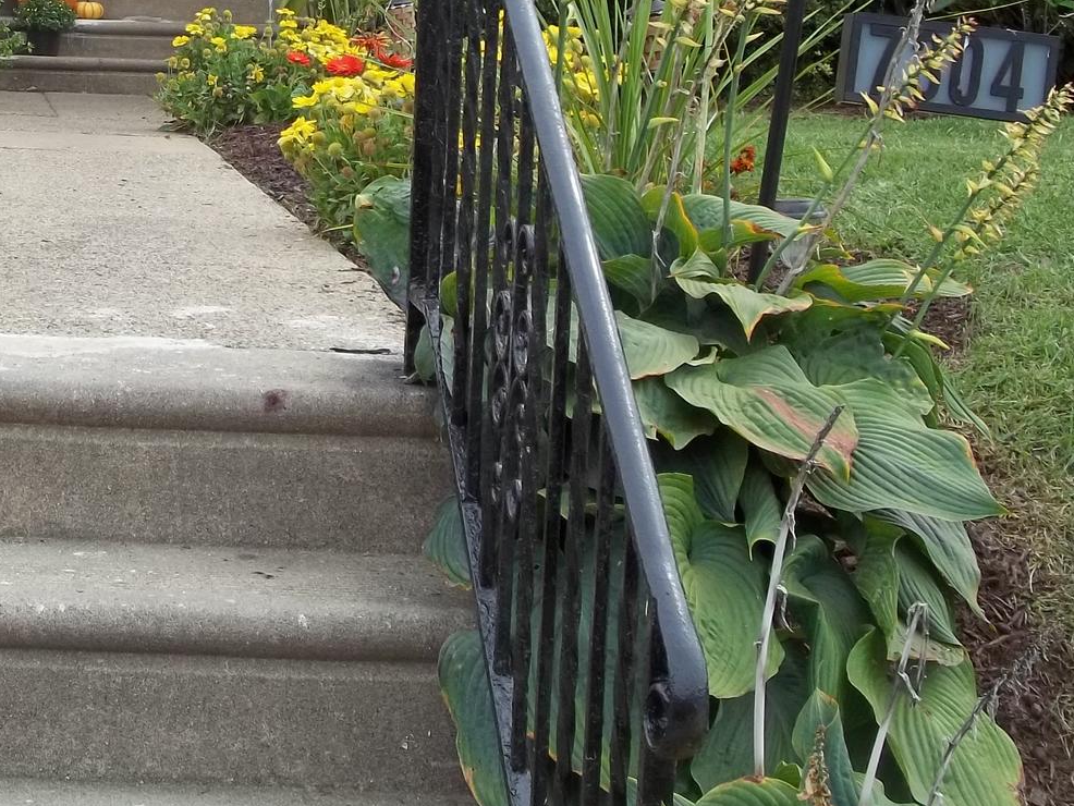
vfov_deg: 18.0
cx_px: 152
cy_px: 137
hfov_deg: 23.6
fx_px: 2514
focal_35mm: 81
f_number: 3.2
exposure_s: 1/400
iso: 64
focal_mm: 7.1
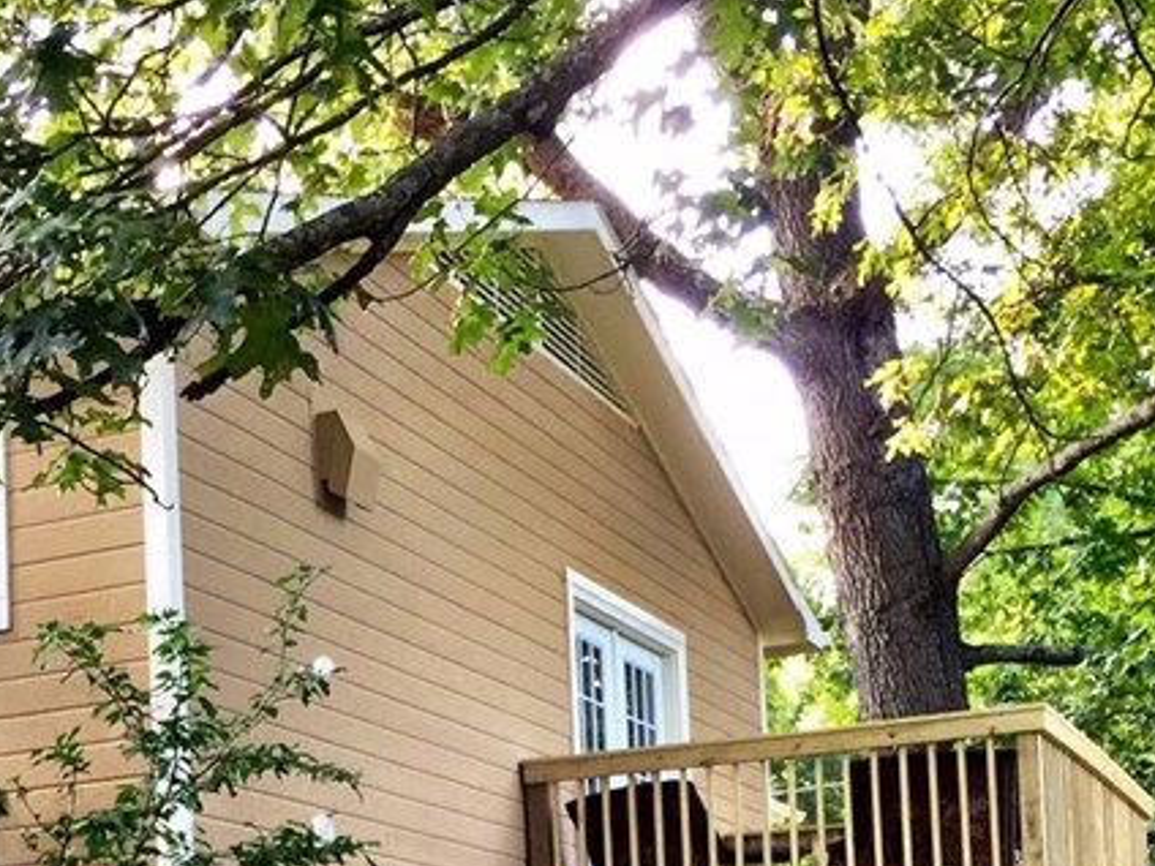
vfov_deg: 19.9
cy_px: 994
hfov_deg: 27.3
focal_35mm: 70
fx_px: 2336
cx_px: 248
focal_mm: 4.15
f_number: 2.2
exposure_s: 1/30
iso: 32
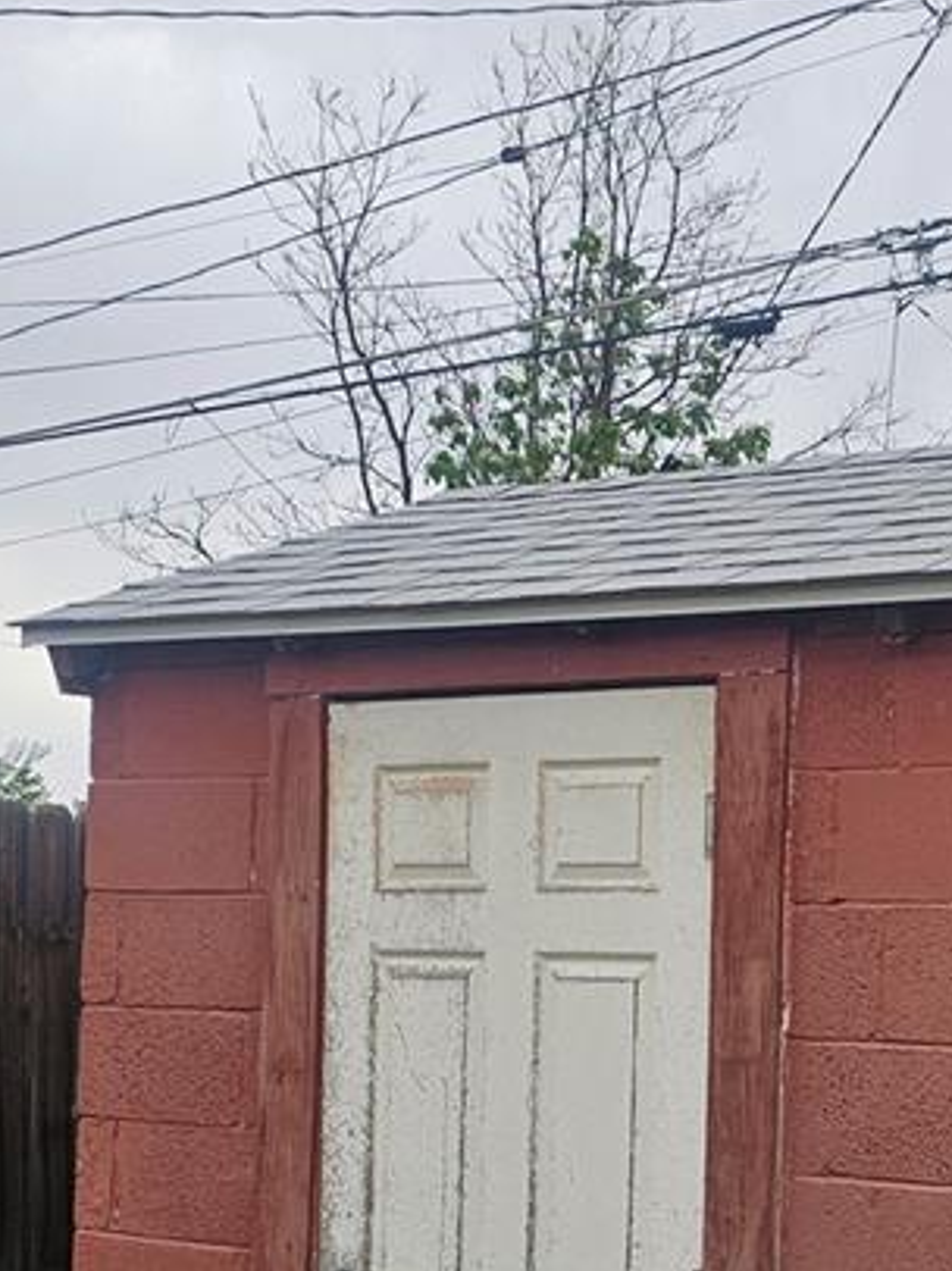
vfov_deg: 28.0
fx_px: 2496
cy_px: 1027
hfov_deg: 20.9
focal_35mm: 68
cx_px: 927
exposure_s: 1/324
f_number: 1.7
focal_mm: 6.3
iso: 10
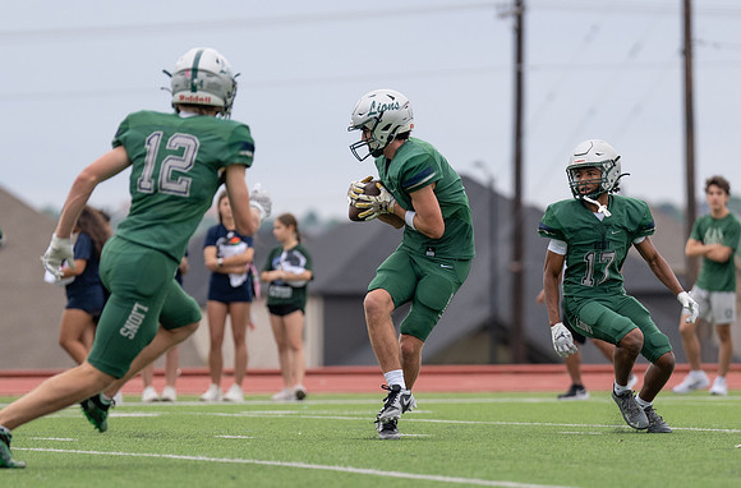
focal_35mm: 343
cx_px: 433
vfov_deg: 4.0
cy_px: 349
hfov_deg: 6.0
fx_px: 7043
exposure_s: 1/1250
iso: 250
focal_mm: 200
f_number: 2.8
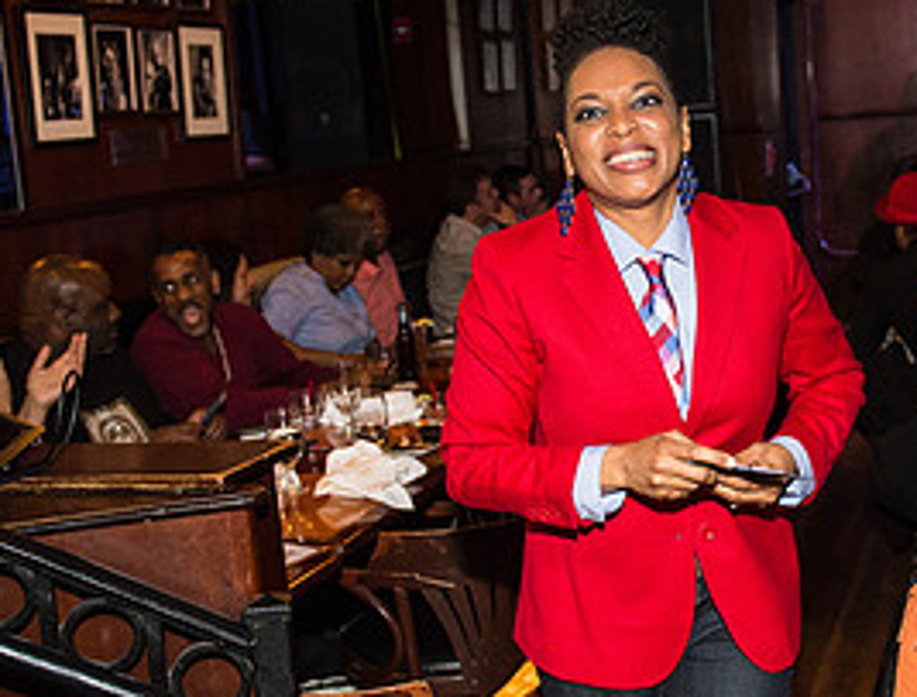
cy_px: 354
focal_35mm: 57
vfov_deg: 25.9
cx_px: 697
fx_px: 1517
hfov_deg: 32.9
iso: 2000
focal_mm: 24
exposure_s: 1/125
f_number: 2.8
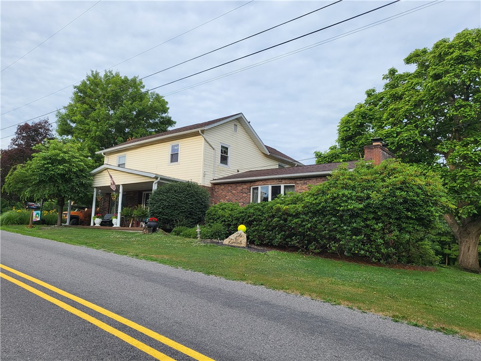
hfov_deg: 67.3
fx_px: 361
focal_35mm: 26
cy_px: 180
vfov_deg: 53.1
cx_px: 240
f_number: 1.8
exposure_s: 1/668
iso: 50
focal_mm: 4.25
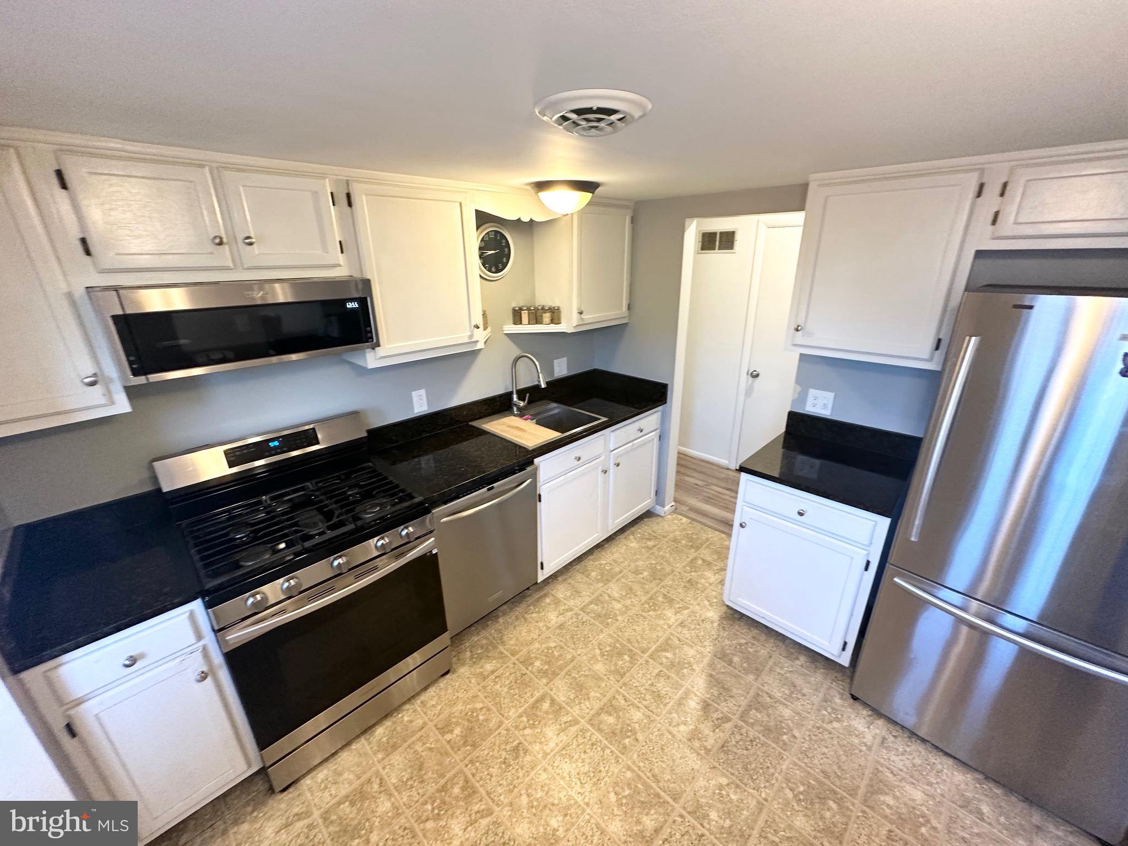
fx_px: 456
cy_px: 423
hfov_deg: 102.1
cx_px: 564
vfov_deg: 85.7
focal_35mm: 14
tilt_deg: -19.7
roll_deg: -1.4
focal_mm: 2.22
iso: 250
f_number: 2.2
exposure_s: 1/60
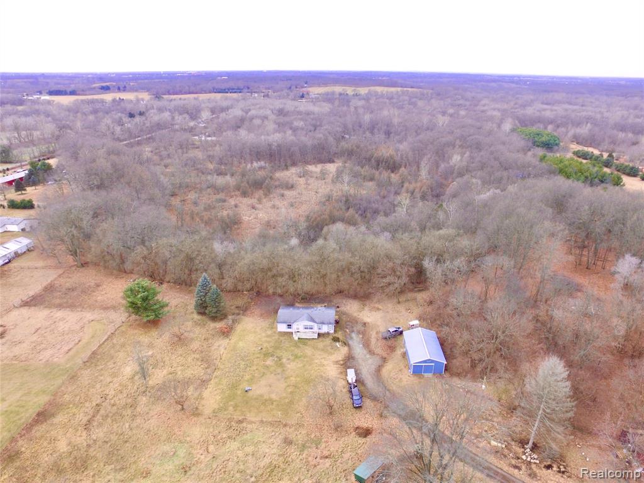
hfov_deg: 81.7
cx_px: 322
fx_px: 372
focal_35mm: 20
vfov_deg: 66.0
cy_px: 242
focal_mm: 3.61
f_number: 2.8
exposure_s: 1/100
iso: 123
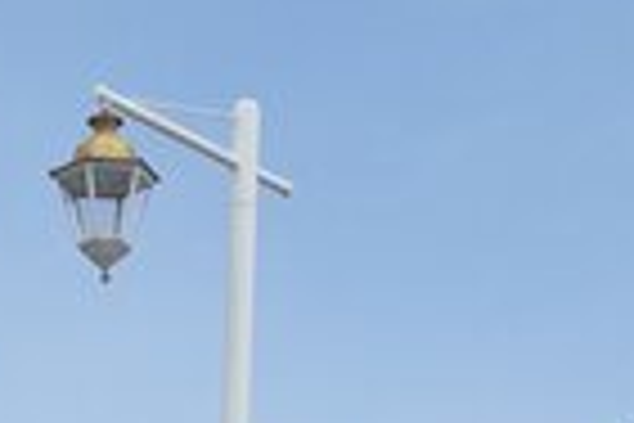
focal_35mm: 134
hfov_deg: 15.1
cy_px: 1091
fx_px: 2360
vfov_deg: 9.0
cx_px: 67
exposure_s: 1/1828
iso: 40
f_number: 1.7
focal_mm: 3.92
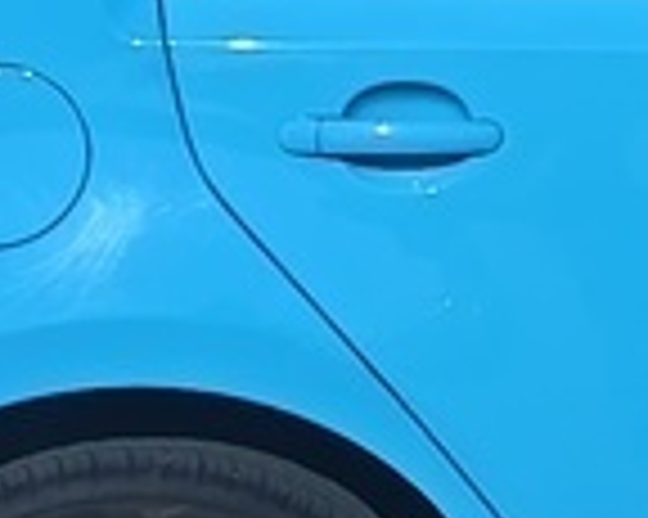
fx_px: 4791
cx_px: 1282
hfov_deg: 7.4
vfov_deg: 6.2
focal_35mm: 250
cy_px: -36
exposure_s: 1/1783
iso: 102
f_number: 1.75
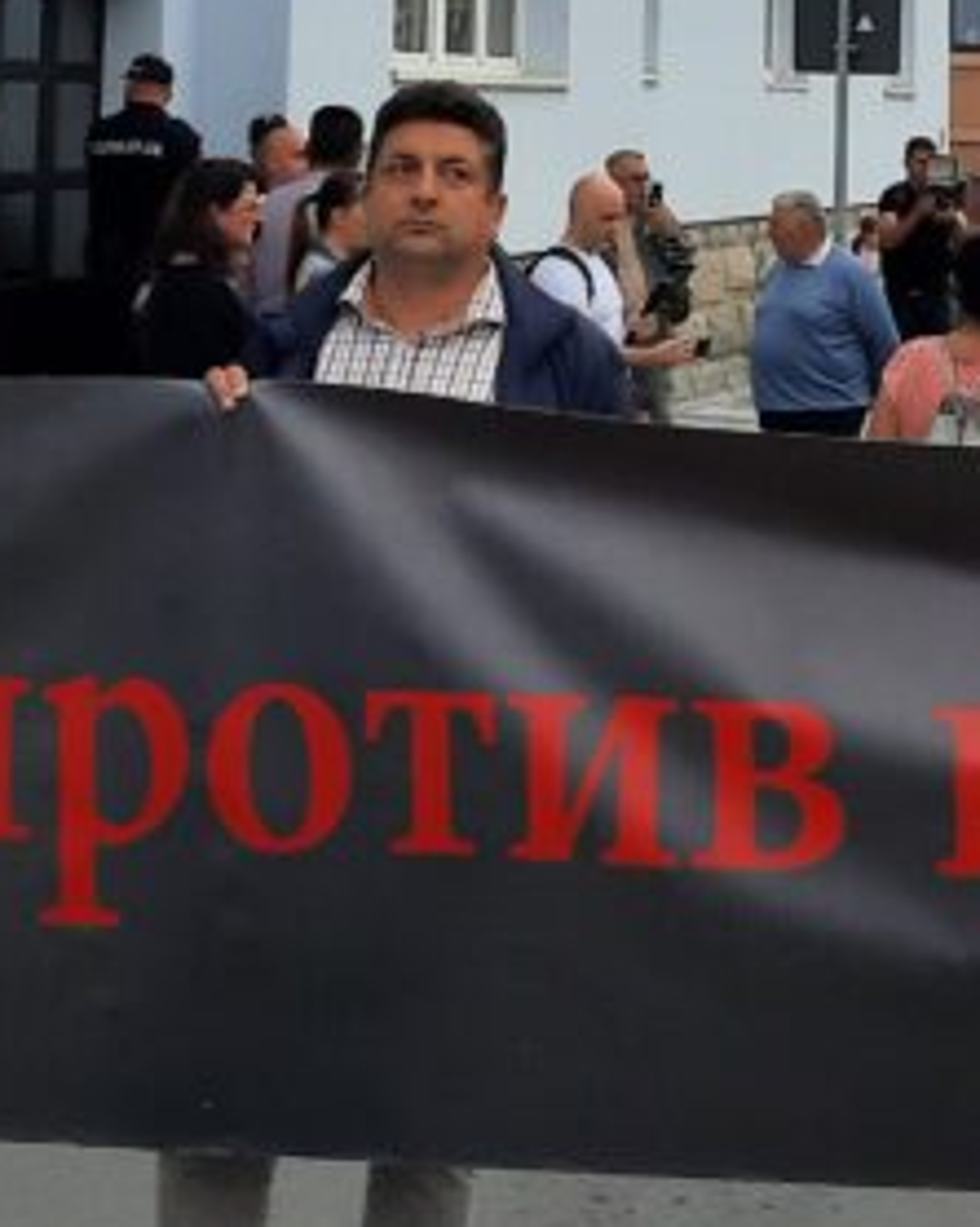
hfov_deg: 17.0
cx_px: 649
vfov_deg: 20.3
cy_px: -128
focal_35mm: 90
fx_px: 3267
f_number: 2
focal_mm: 4.6
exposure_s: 1/107
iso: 32
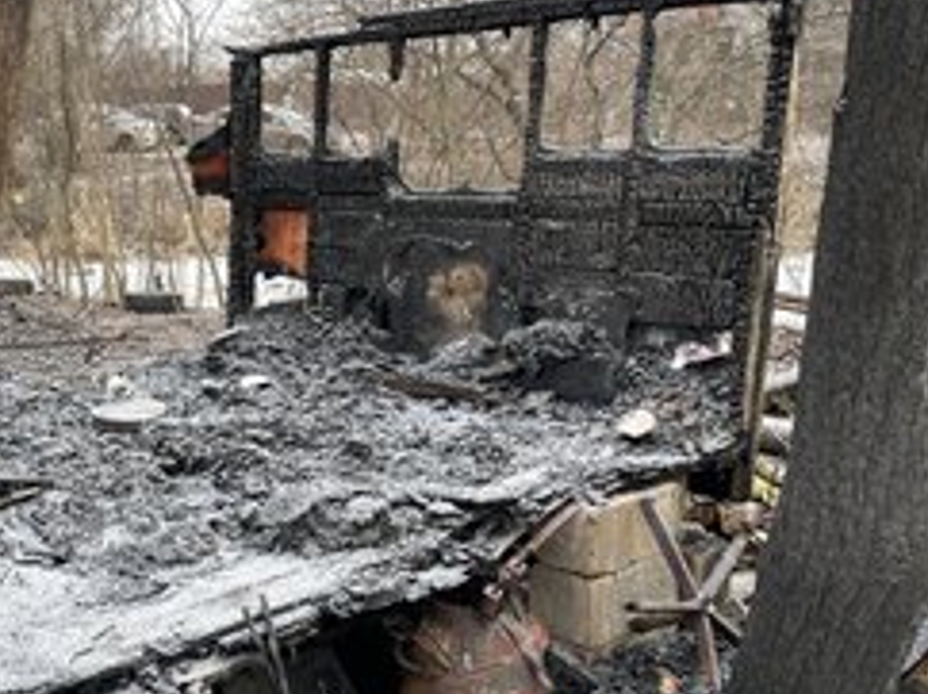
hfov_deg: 42.1
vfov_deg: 33.5
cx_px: 196
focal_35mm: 43
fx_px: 1152
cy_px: 395
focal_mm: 4.2
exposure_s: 1/344
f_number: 1.6
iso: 32
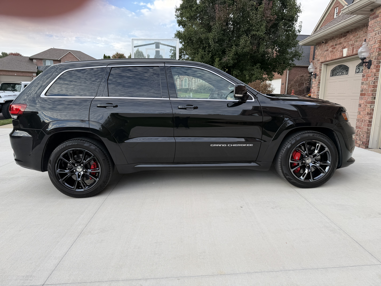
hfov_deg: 71.6
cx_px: 190
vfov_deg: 56.8
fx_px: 264
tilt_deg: -9.8
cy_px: 143
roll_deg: -1.5
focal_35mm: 24
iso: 80
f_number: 1.78
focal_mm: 6.76
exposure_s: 1/497
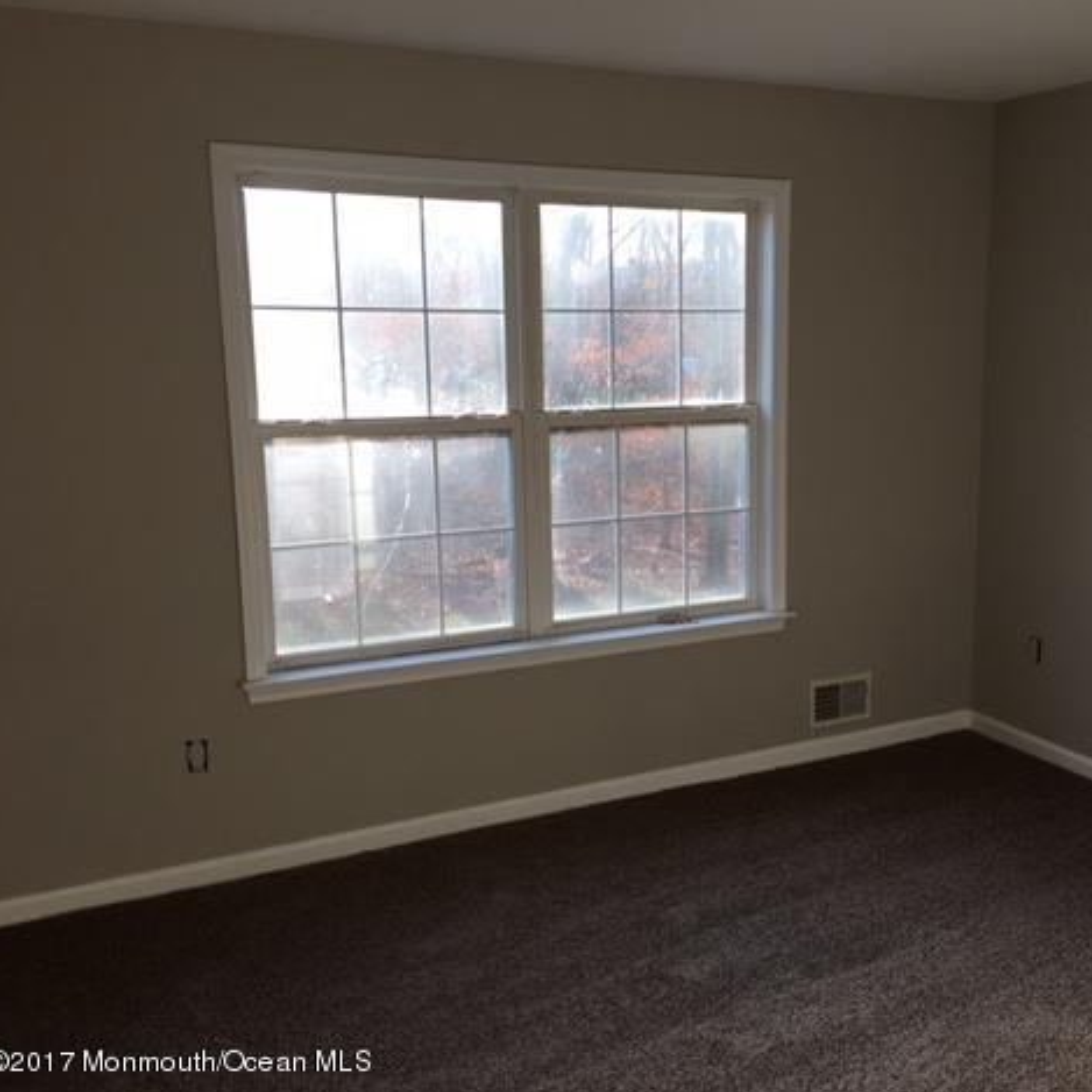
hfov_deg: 46.5
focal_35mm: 35
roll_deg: -0.9
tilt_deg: -7.4
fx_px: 1249
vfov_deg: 47.2
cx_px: 719
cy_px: 549
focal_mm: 4.15
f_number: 2.2
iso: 25
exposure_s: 1/138
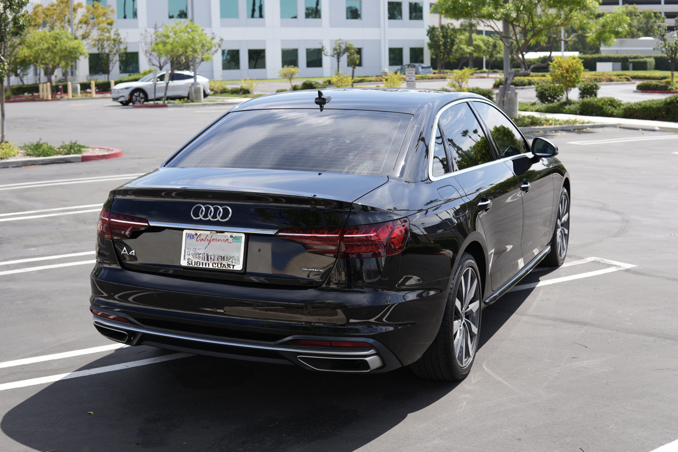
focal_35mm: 45
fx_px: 847
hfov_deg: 43.6
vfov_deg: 29.9
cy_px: 226
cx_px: 339
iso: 100
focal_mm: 30
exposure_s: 1/500
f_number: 4
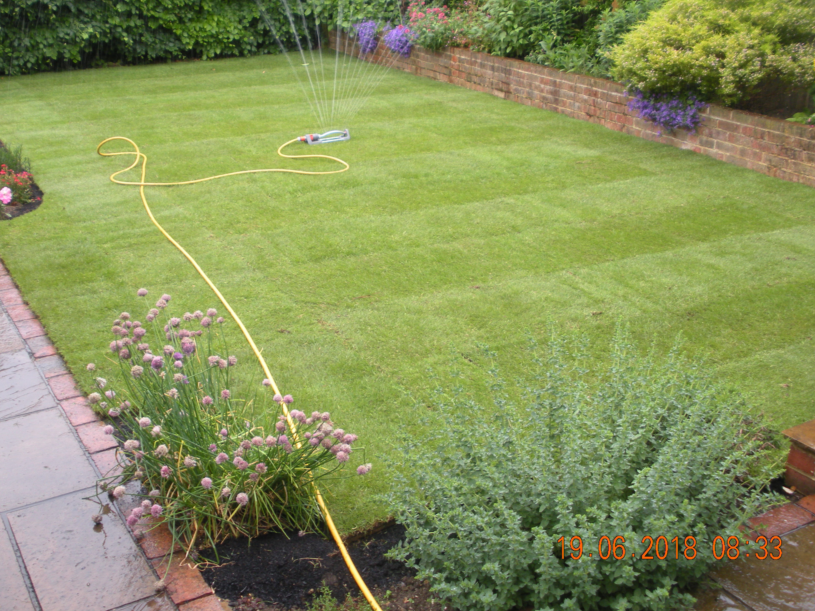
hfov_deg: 45.7
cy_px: 272
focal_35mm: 41
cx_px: 377
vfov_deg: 35.1
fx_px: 965
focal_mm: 6.3
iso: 77
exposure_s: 1/56.3
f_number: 3.5
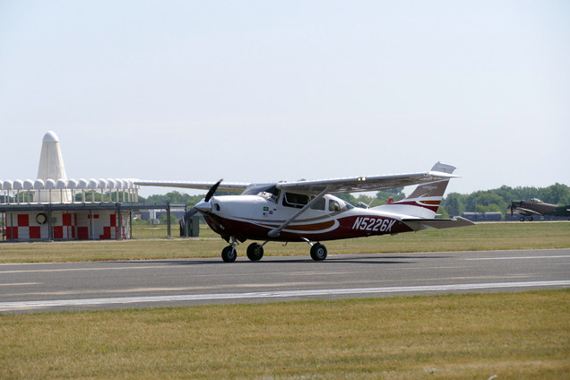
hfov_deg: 12.5
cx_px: 286
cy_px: 190
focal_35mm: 165
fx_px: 2612
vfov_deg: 8.3
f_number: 3.9
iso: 125
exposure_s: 1/2000
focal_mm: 59.97
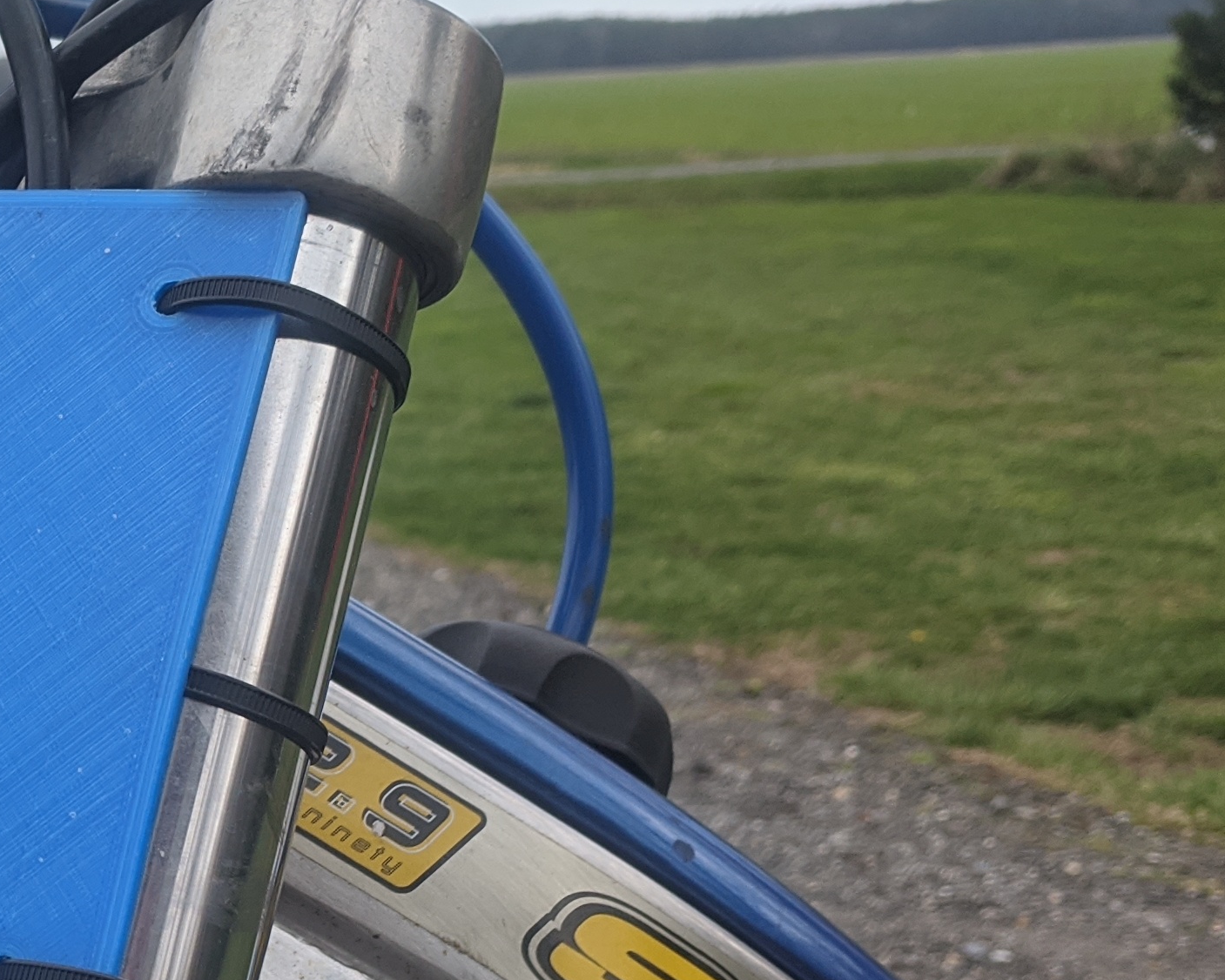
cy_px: 842
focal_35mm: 73
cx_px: -210
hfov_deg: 23.9
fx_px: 2647
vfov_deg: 20.6
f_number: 2
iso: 45
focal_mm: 4.67
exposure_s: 1/1224
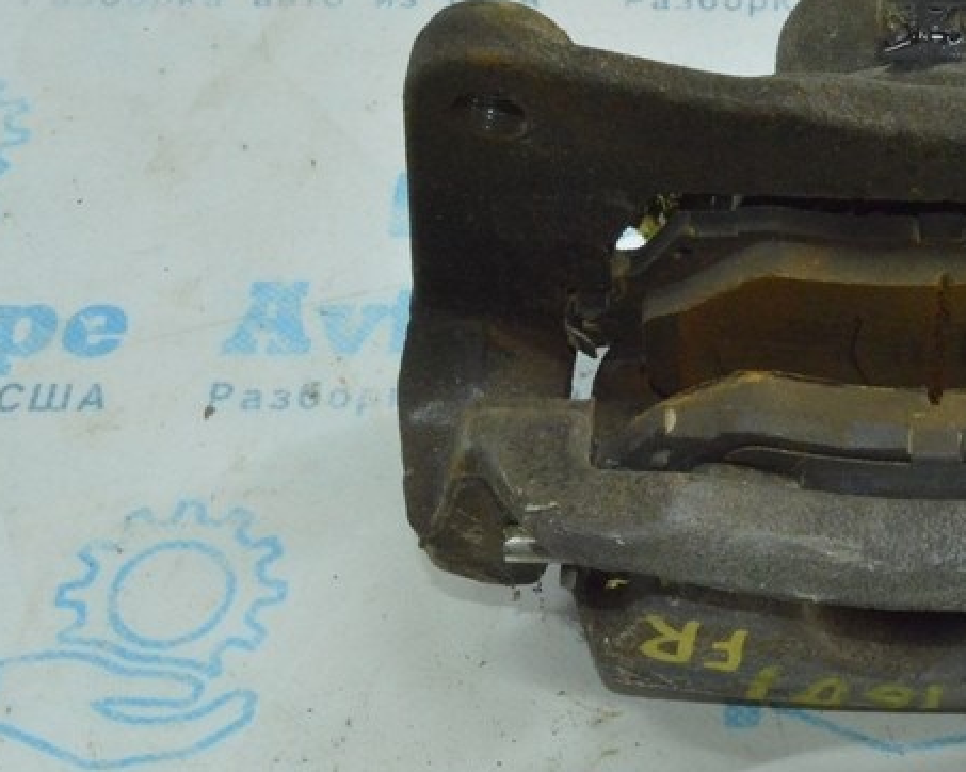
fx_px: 2000
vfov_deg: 21.8
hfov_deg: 25.9
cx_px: 943
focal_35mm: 70
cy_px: 325
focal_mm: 22
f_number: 16
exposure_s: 1/40
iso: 2200
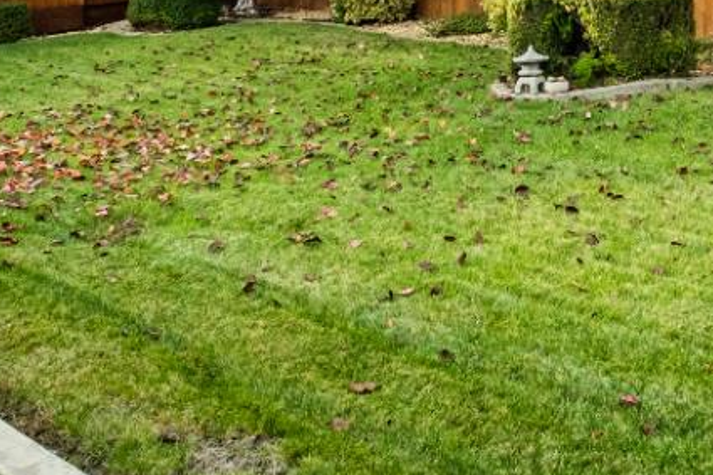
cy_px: -96
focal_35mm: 53
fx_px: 1049
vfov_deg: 23.3
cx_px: 641
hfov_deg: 35.3
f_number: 5
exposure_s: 1/150
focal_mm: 10
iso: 160
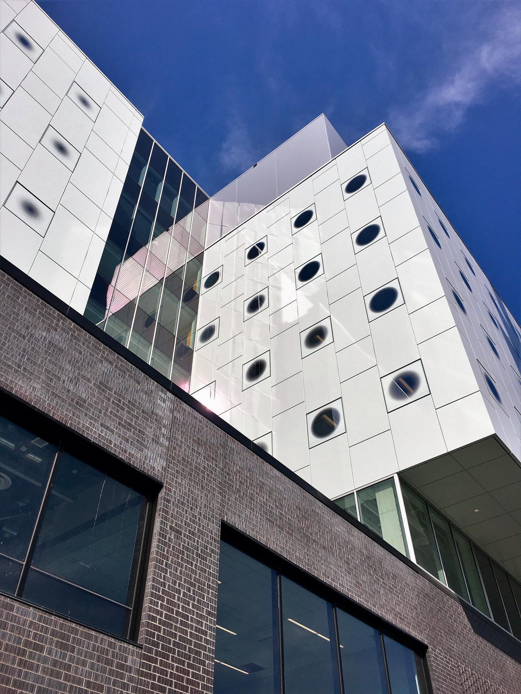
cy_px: 347
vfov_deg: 61.7
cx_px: 260
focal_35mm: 29
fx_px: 582
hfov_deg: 48.2
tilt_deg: +45.5
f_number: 2.2
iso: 25
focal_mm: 4.15
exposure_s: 1/2481
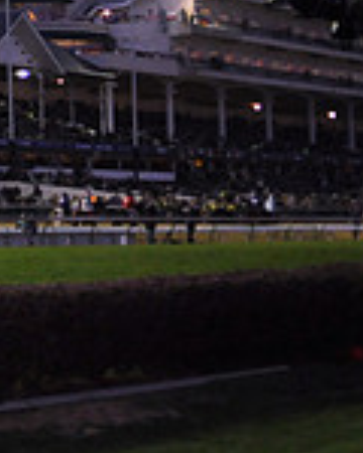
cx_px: -505
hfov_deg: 11.6
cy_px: 5
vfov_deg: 17.2
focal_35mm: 109
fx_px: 1464
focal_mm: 20
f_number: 2.8
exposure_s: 1/320
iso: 1600
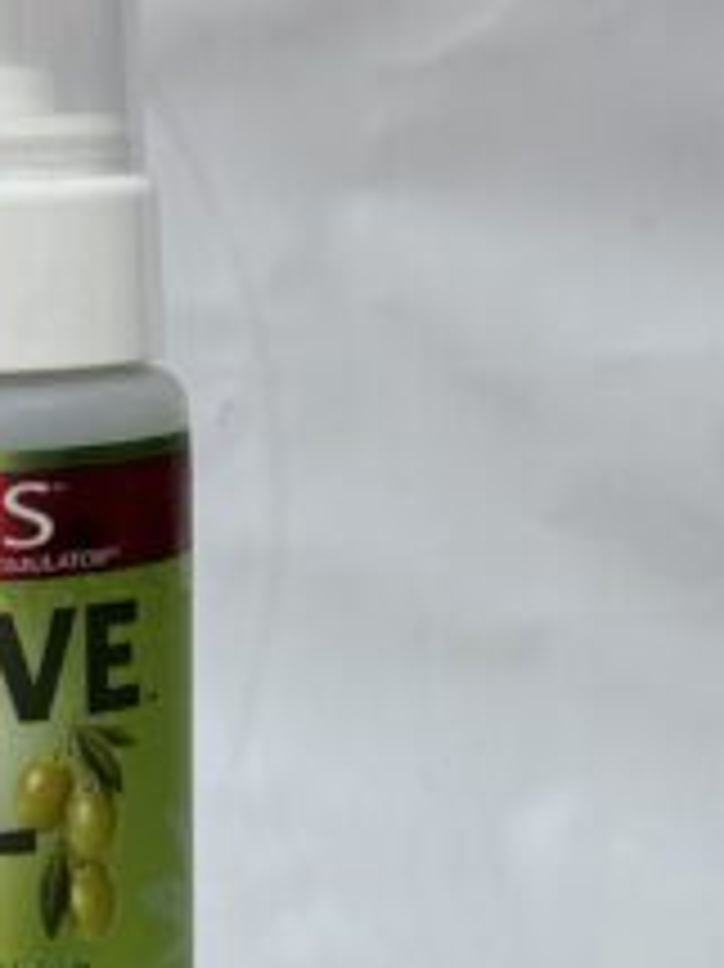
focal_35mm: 119
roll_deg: +0.2
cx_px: -18
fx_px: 3322
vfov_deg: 16.5
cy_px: 624
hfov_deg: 12.3
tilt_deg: -11.1
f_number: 1.78
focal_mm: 6.76
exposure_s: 1/141
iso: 50
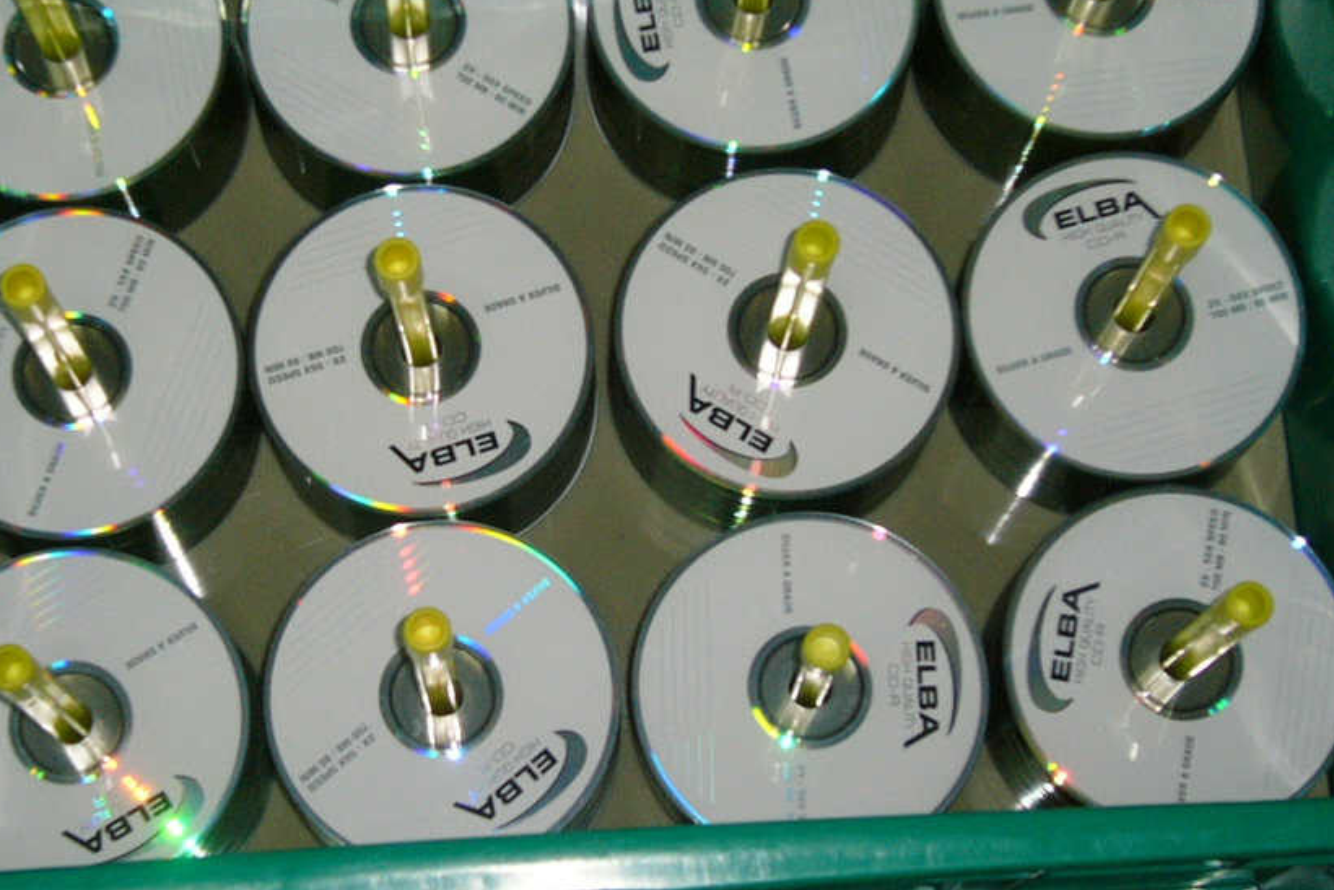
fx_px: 3187
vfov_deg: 15.9
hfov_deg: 23.6
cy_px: 358
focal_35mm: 86
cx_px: 508
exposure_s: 1/60
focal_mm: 8.8
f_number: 3.4
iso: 100
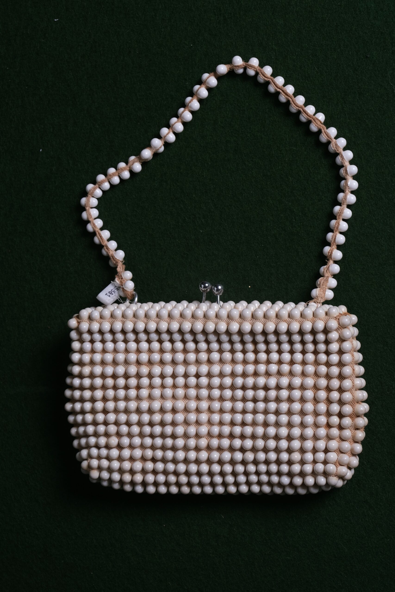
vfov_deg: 24.5
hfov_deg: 16.5
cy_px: 296
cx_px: 198
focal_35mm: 83
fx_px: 1366
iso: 400
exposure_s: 1/80
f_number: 10
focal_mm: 55
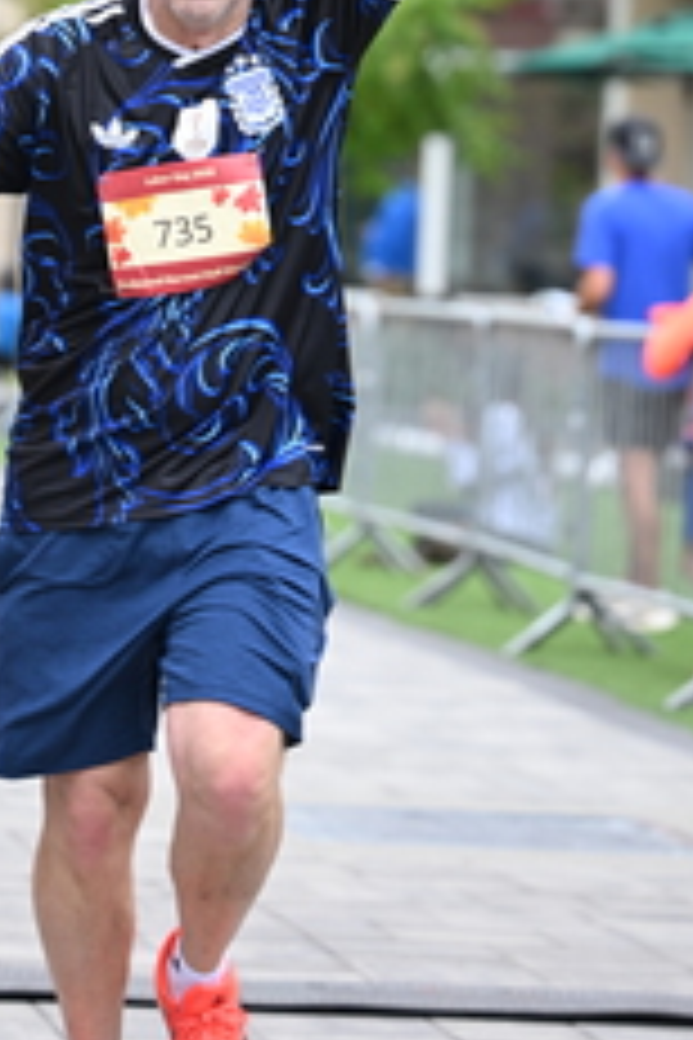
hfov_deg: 6.2
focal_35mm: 221
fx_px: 6381
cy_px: -90
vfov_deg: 9.2
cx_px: 209
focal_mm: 93
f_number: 2.8
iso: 640
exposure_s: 1/1600
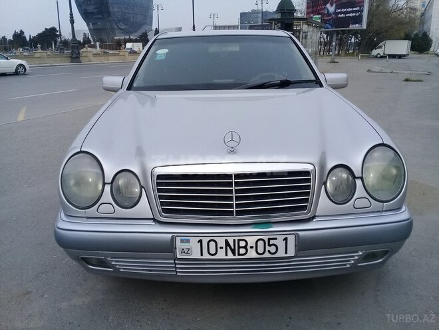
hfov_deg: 58.4
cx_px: 220
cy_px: 165
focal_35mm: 31
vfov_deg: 45.4
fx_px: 393
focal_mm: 3.3
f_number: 2.2
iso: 50
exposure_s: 1/858
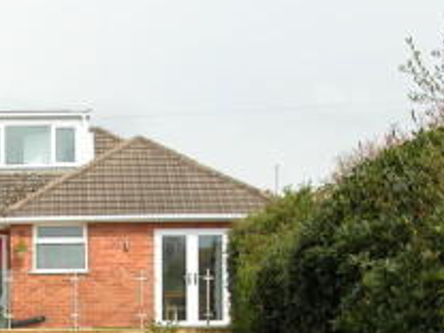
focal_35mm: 84
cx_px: 35
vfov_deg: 16.8
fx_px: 1077
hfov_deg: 22.6
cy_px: 394
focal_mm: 7.7
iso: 100
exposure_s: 1/308
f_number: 6.3
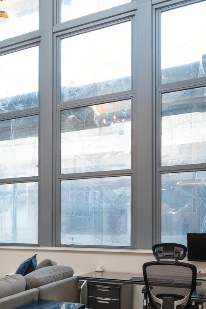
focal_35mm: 37
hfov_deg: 33.4
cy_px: 124
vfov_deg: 51.6
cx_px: 9
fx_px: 318
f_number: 8
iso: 100
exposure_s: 1/3
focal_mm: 14
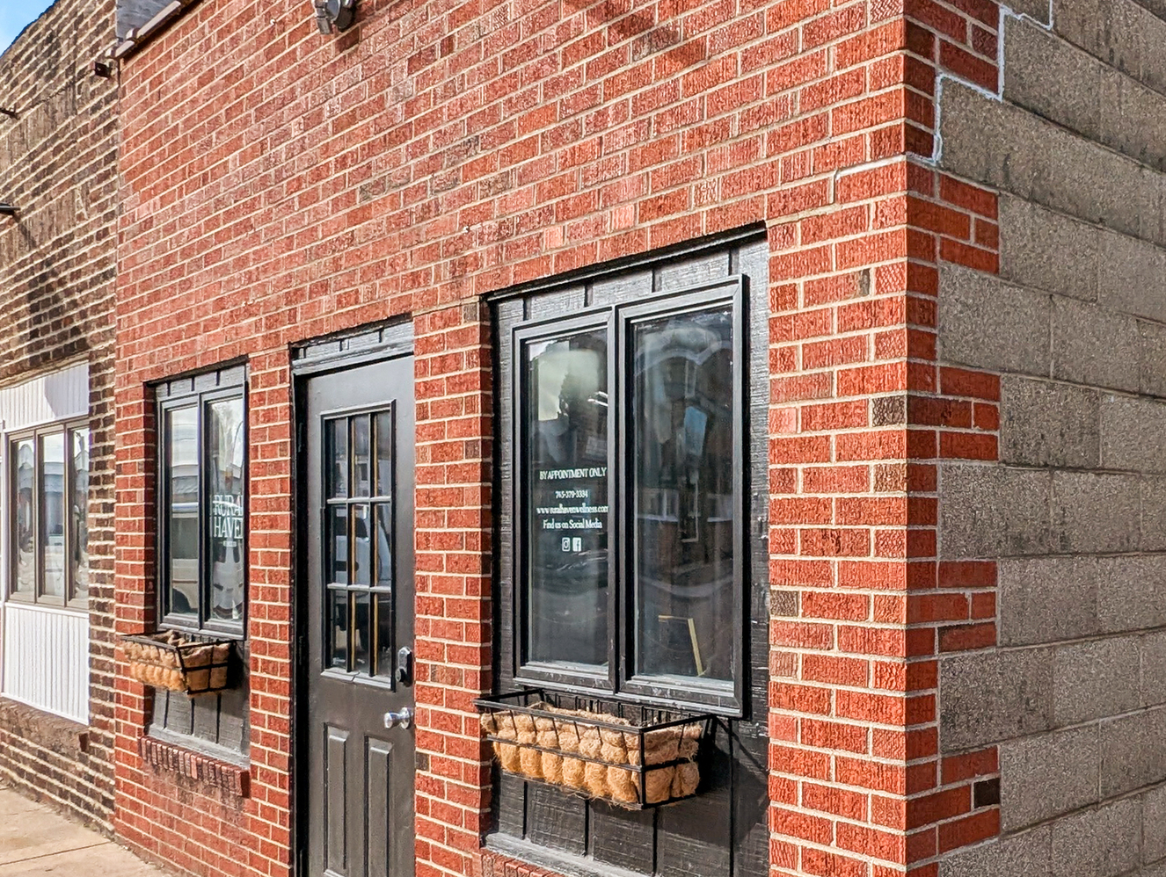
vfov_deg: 46.7
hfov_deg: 55.0
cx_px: 959
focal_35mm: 30
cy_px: 371
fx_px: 1012
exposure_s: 1/1800
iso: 44
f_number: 2.2
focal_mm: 1.95
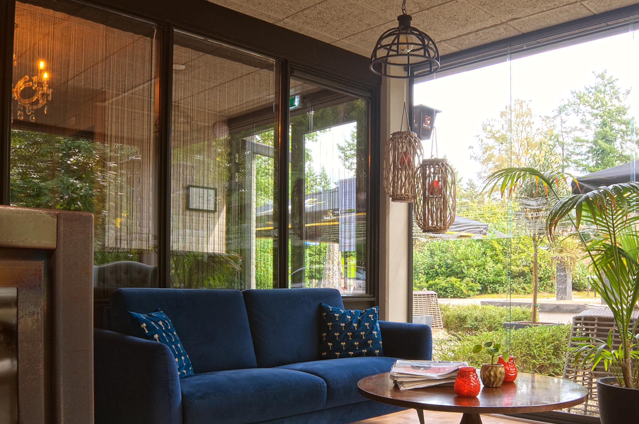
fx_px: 514
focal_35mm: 29
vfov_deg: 44.1
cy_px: 288
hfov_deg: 63.5
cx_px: 356
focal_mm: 10
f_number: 8
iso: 400
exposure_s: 1/8
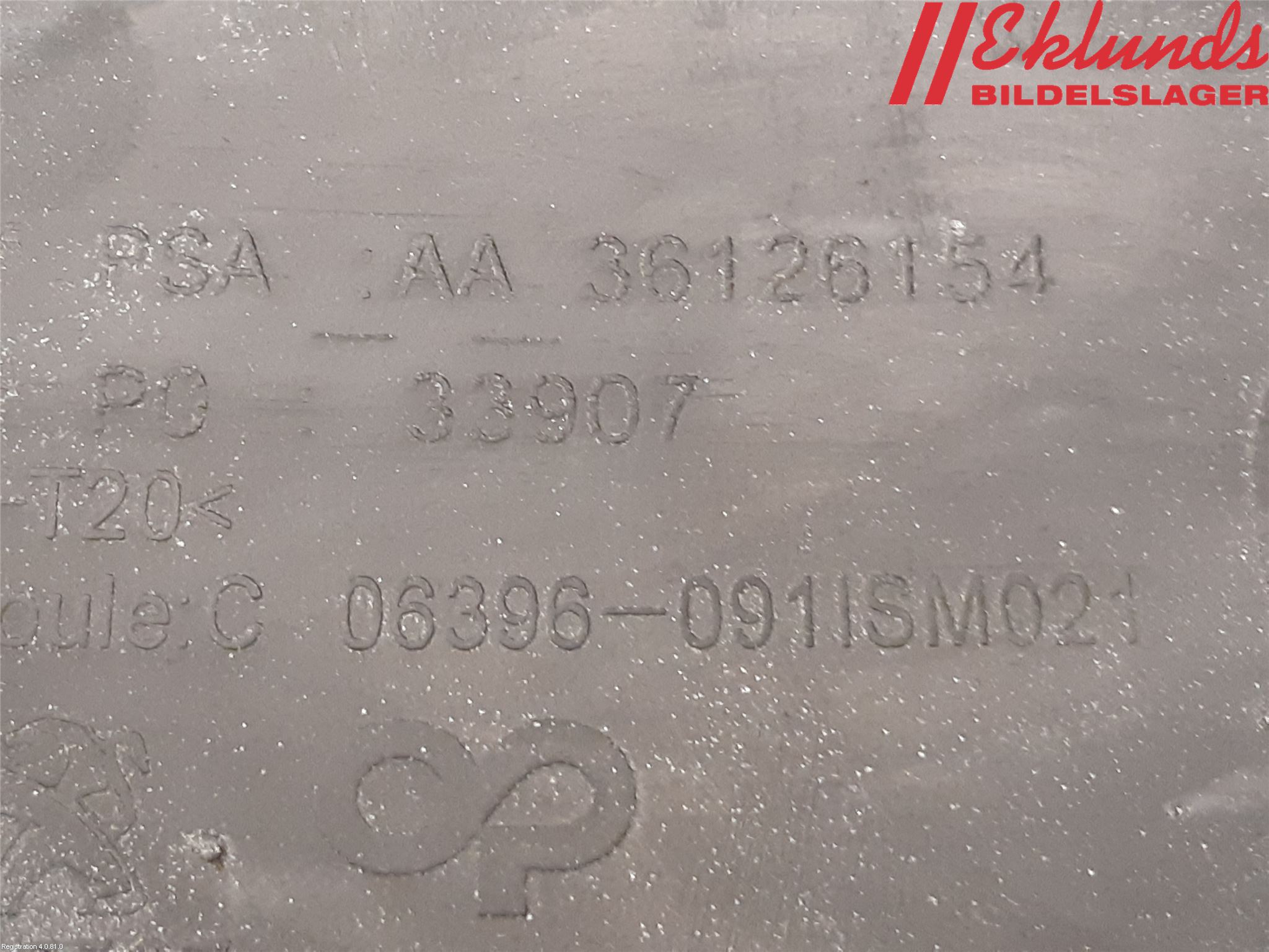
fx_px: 953
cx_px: 634
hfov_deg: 67.3
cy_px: 476
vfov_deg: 53.1
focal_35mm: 26
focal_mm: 3.93
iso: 250
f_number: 1.7
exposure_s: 1/25
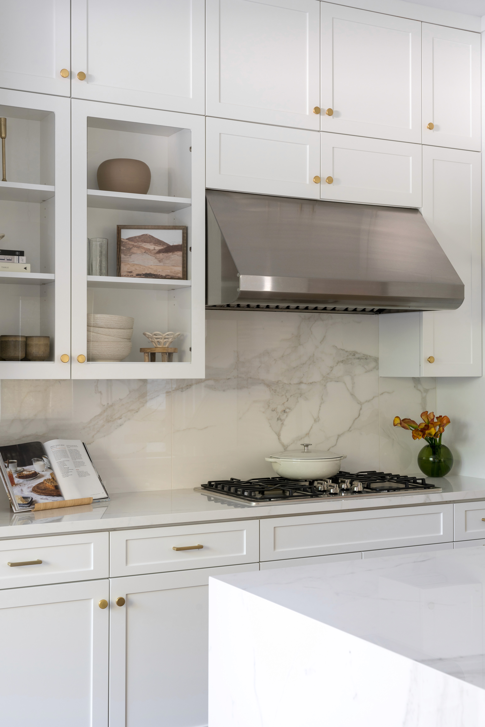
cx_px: 242
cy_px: 364
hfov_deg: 28.1
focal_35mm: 48
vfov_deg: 41.1
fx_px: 970
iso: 320
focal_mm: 48
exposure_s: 1/4
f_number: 9
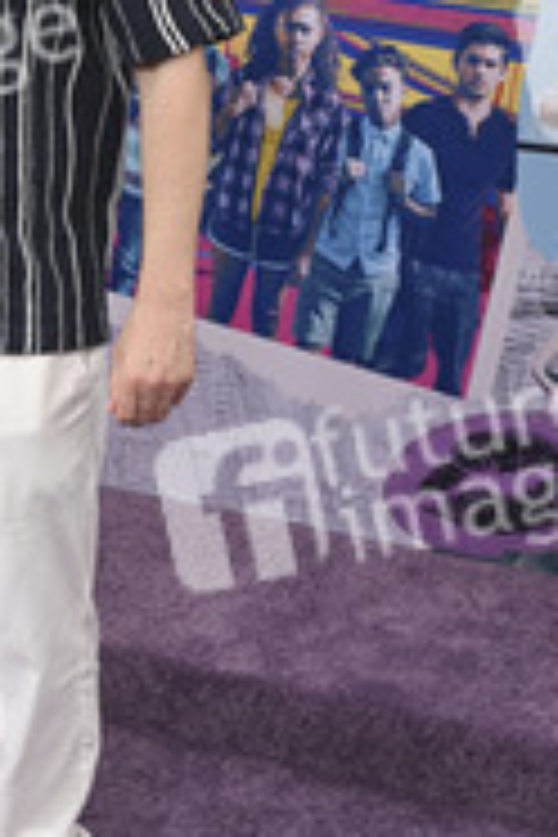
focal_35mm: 84
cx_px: -22
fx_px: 1953
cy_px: 261
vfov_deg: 24.0
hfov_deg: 15.9
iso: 800
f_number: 6.3
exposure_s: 1/250
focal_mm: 39
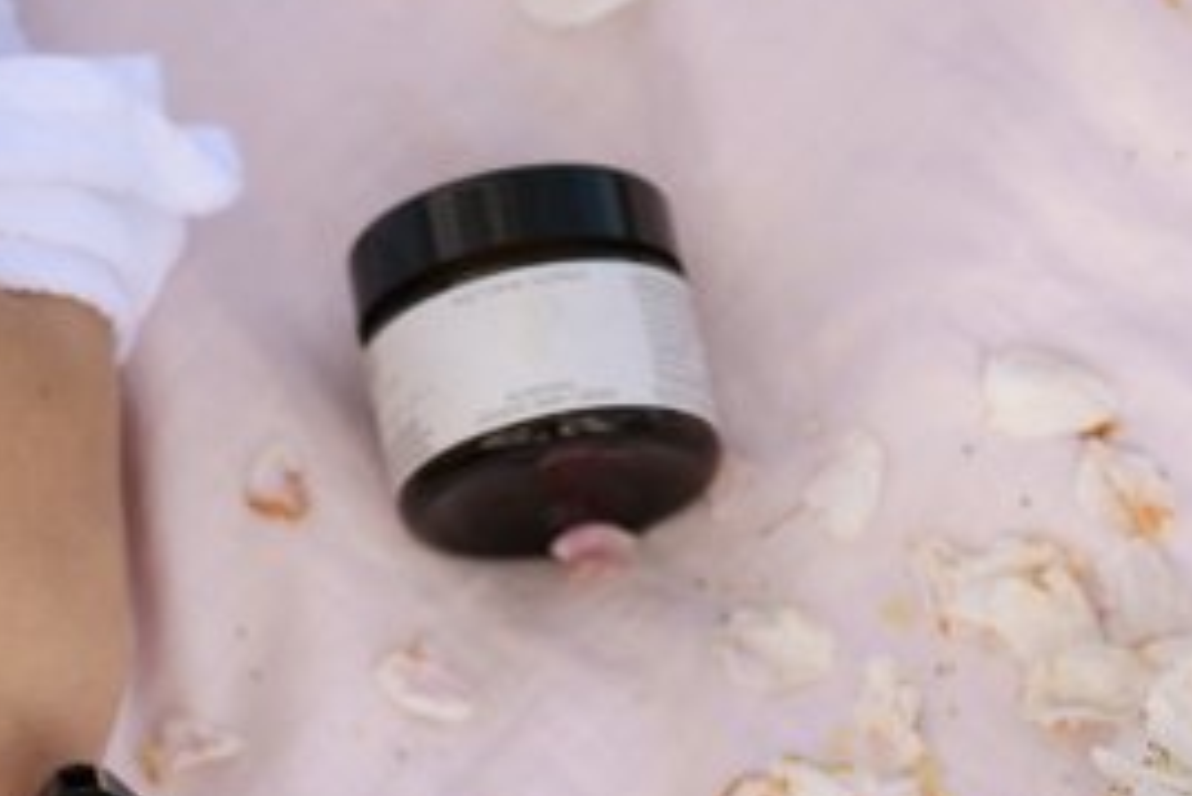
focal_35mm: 313
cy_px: 840
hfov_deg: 6.6
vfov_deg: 4.4
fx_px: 10369
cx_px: 142
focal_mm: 105
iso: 500
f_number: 3
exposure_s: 1/4000
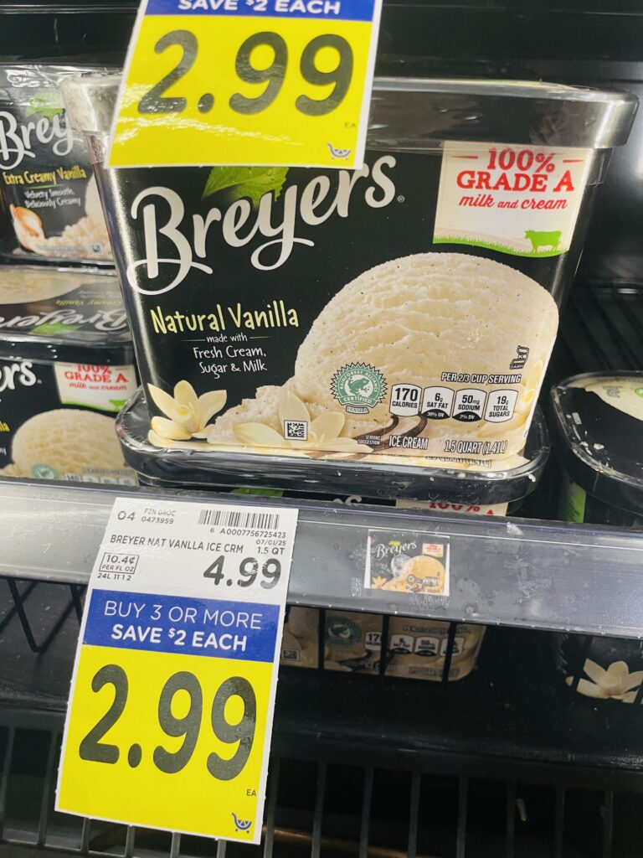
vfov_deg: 67.3
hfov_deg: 53.1
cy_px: 429
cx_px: 322
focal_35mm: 26
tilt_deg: -25.9
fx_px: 644
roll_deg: -0.8
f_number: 1.6
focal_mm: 4.2
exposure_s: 1/60
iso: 100
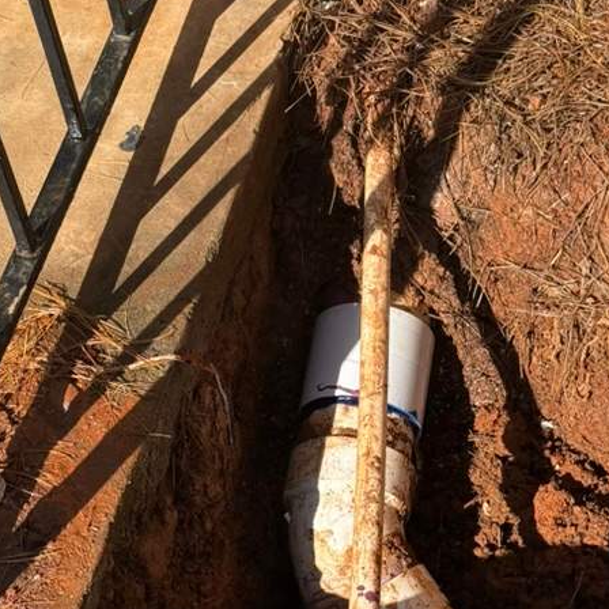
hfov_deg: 17.9
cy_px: 382
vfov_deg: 17.9
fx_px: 1931
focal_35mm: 97
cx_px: 386
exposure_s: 1/3891
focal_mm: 6.76
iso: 80
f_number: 1.78
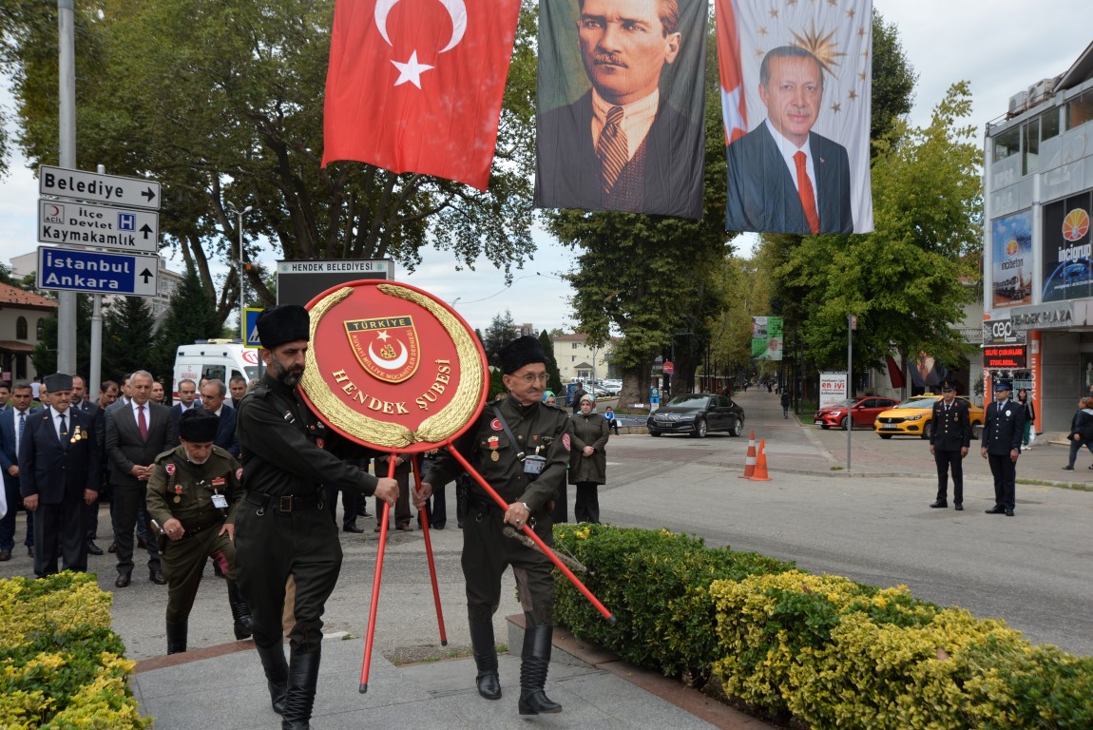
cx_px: 546
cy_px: 365
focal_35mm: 34
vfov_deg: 38.9
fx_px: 1033
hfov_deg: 55.8
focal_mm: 34
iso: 200
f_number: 8
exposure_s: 1/250
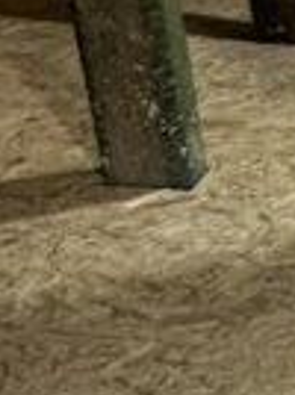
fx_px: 1220
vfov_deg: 18.1
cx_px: 799
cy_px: 35
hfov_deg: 10.8
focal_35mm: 107
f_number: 2.2
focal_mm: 2.22
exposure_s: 1/50
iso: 500
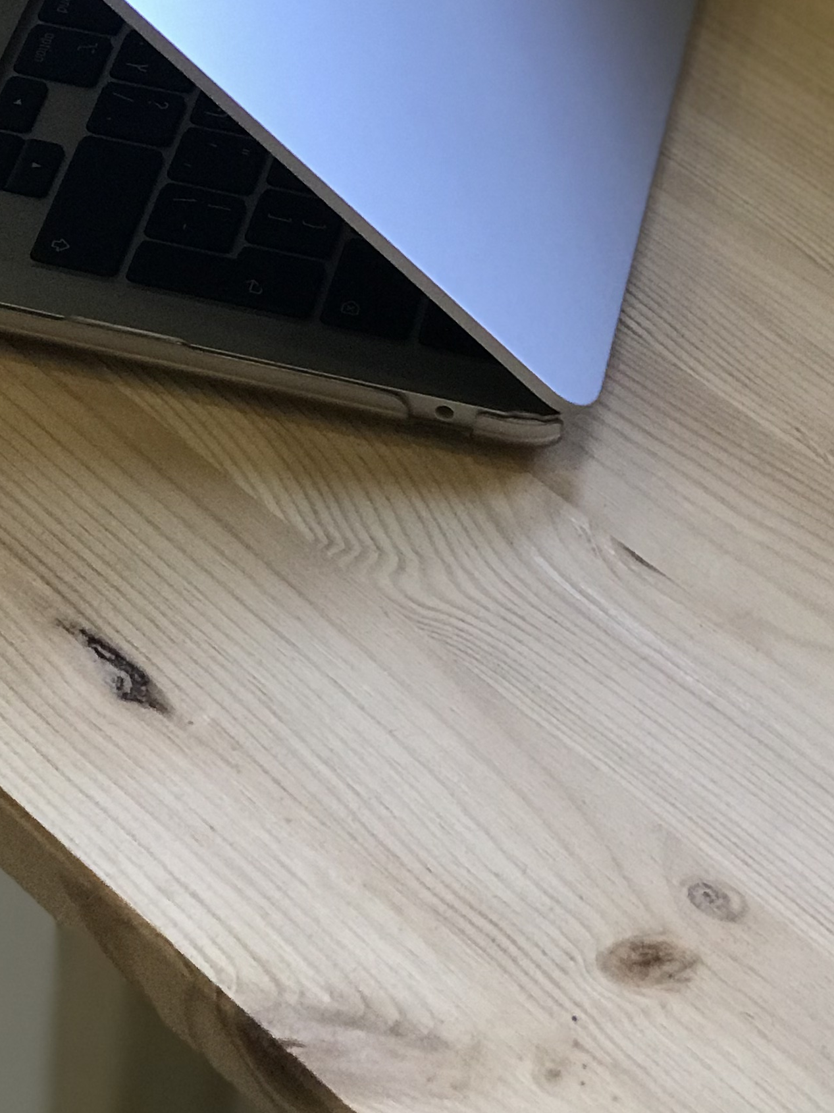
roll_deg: -4.3
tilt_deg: -31.7
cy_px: -32
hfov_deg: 10.9
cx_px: 135
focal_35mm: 136
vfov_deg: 14.3
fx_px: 4370
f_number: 2.8
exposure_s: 1/50
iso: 80
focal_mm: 6.6
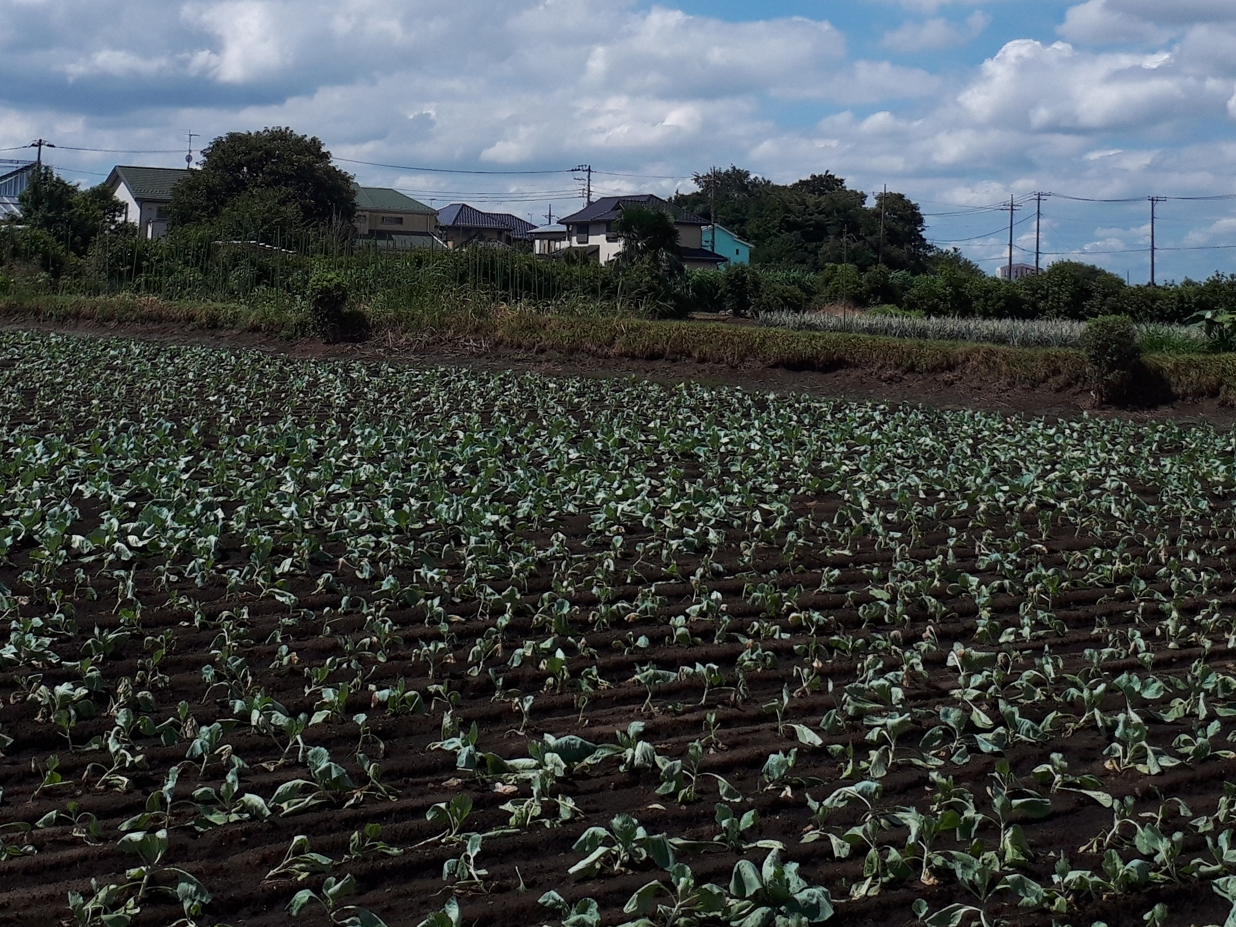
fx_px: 1999
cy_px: 45
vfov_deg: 25.1
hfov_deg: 34.3
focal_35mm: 56
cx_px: 565
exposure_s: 1/2695
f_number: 1.9
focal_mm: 3.6
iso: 40
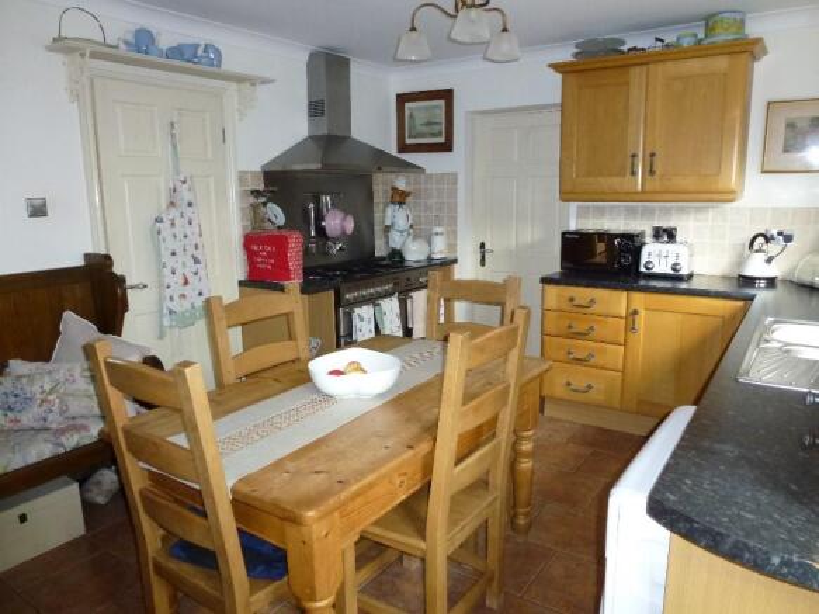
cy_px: 307
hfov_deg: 71.6
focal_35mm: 24
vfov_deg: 56.8
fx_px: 568
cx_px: 410
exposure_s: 1/60
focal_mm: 4.3
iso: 320
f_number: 3.3
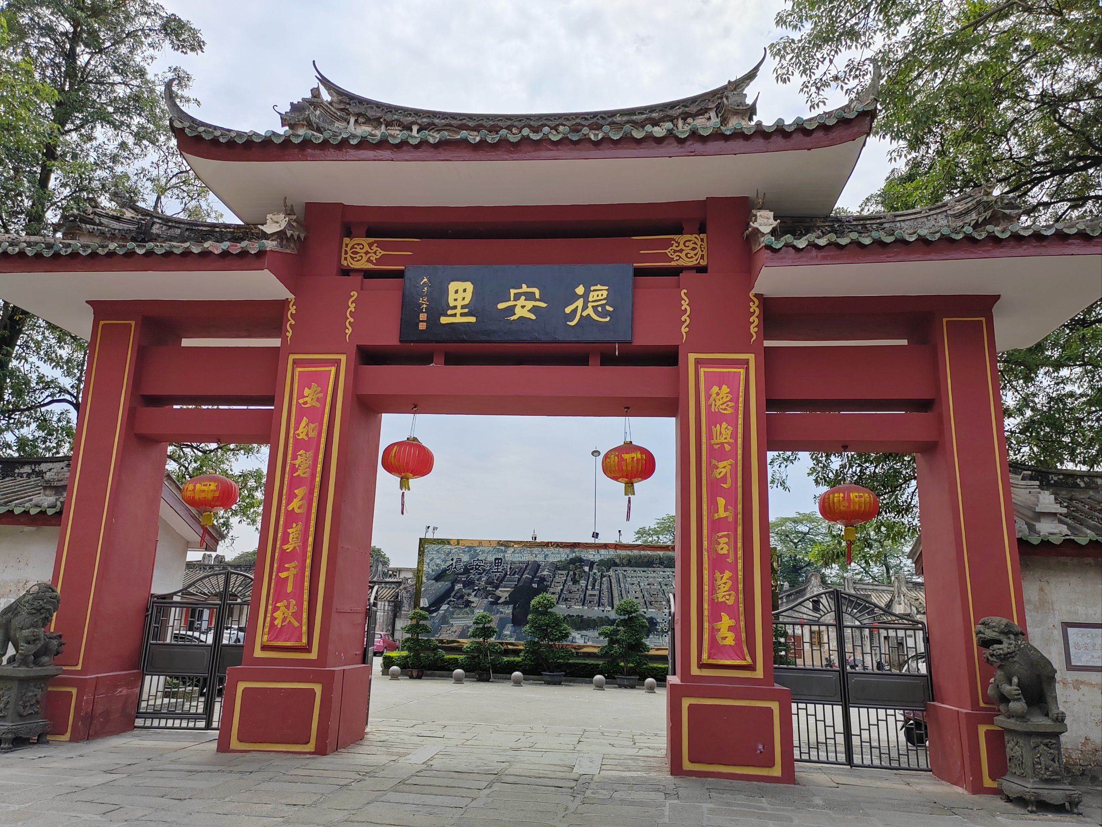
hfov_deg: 65.3
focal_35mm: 27
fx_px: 860
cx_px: 551
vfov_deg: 51.4
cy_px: 414
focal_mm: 5.52
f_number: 1.9
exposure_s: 1/3333
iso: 100
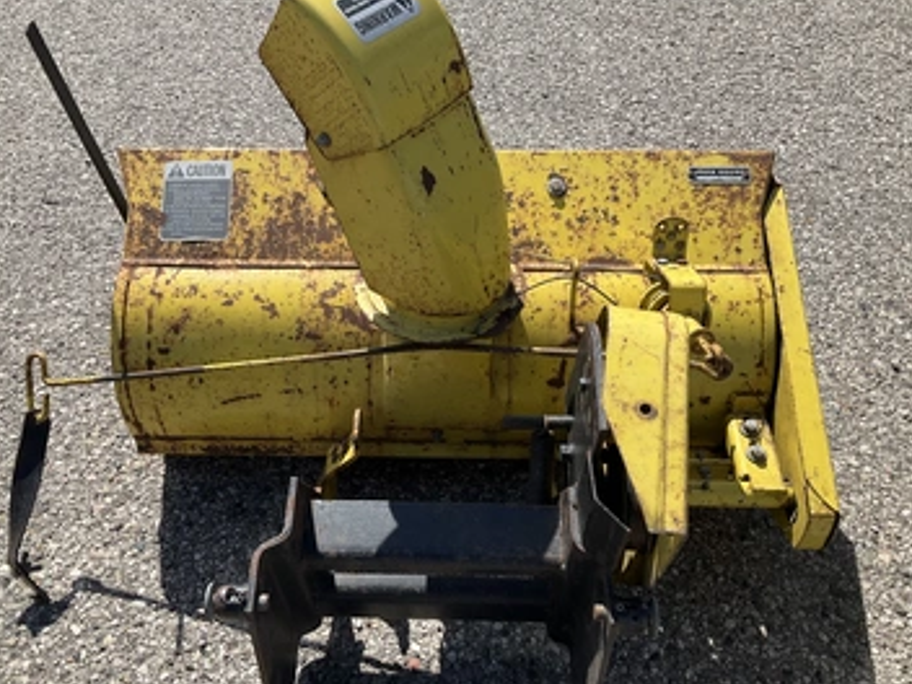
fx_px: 869
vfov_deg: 42.9
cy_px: 352
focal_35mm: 33
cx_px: 420
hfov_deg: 55.3
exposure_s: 1/1786
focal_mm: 3
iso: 25
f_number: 1.8
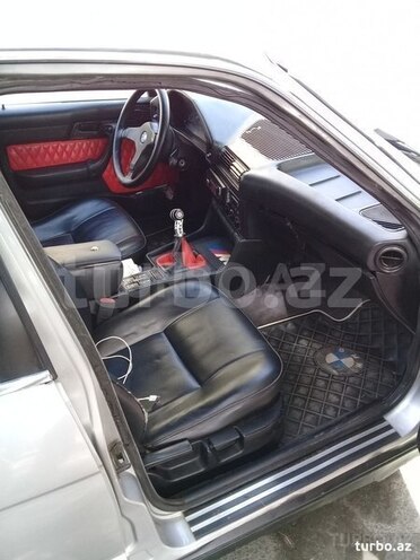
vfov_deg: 58.4
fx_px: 502
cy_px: 280
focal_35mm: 31
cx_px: 210
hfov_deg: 45.4
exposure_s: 1/50
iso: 80
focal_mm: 3.3
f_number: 2.2
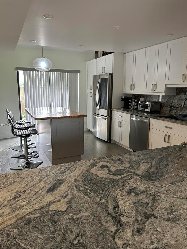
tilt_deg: -7.3
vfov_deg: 65.3
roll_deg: -0.3
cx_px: 95
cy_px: 125
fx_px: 194
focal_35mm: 27
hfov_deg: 51.4
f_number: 1.5
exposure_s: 1/60
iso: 100
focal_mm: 5.7
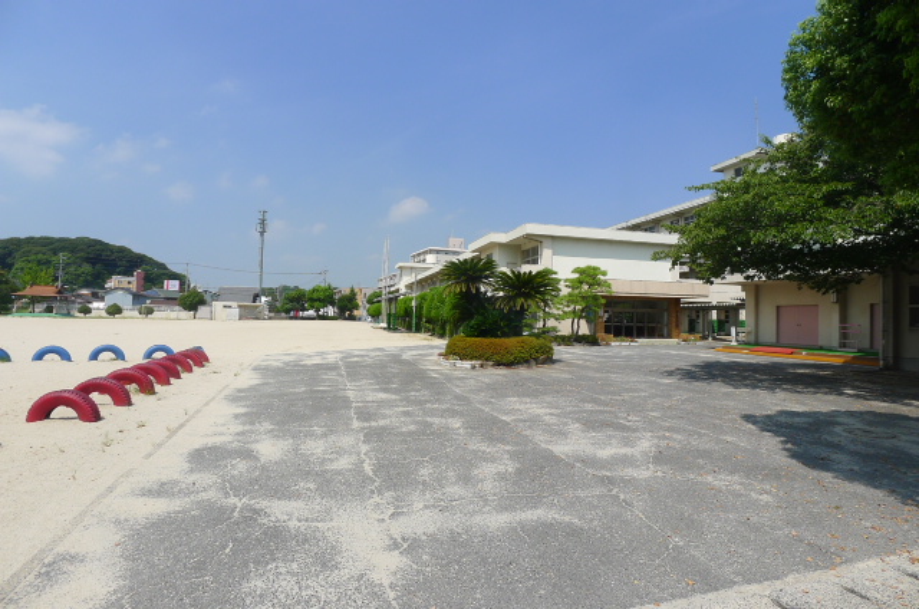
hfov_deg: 73.8
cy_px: 304
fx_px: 611
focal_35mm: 24
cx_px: 460
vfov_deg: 52.9
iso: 80
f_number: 4
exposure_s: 1/800
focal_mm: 5.1
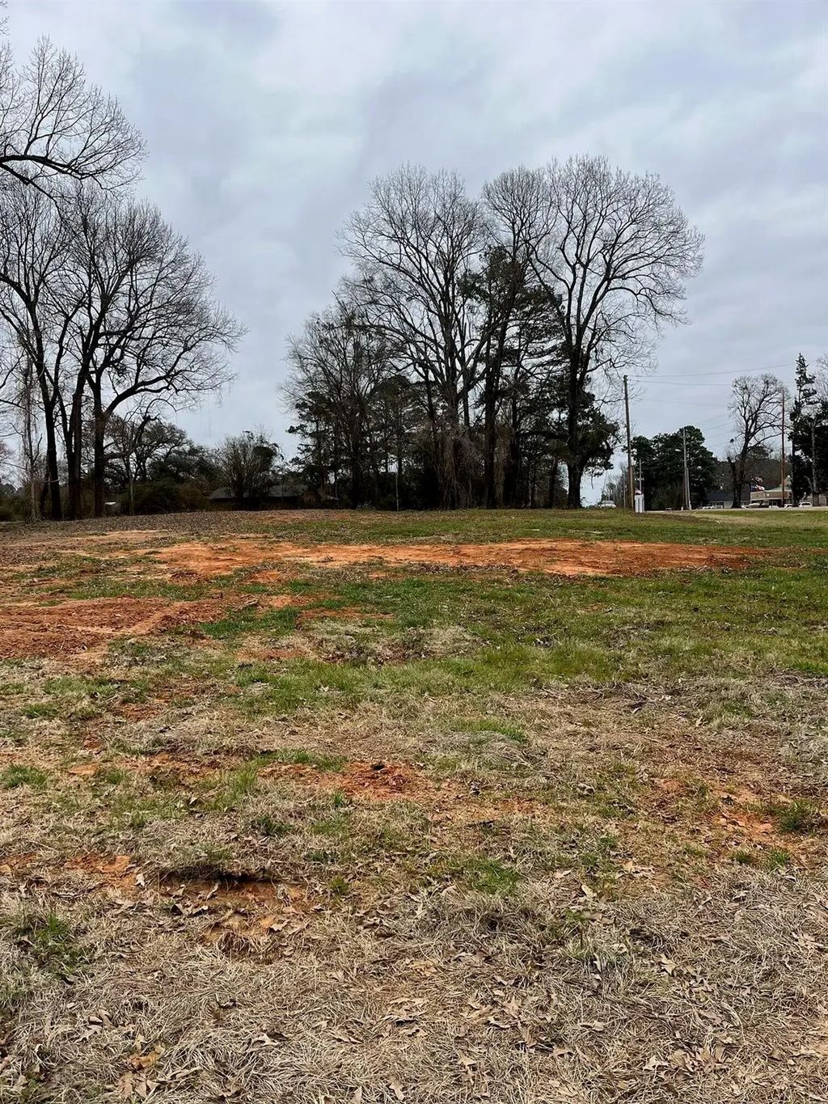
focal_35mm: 26
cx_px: 414
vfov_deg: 67.3
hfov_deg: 53.1
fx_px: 829
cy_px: 552
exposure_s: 1/1252
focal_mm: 5.1
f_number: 1.6
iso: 50
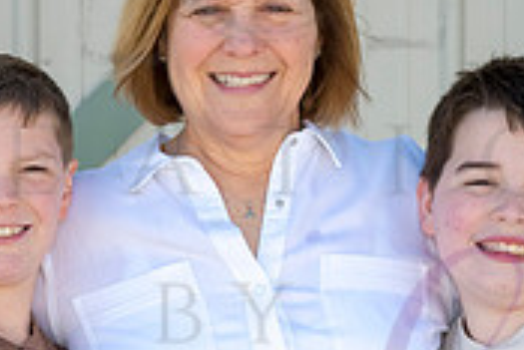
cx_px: 278
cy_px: 307
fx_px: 3278
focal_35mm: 225
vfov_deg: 6.1
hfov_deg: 9.1
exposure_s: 1/640
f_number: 7.1
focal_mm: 68
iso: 400
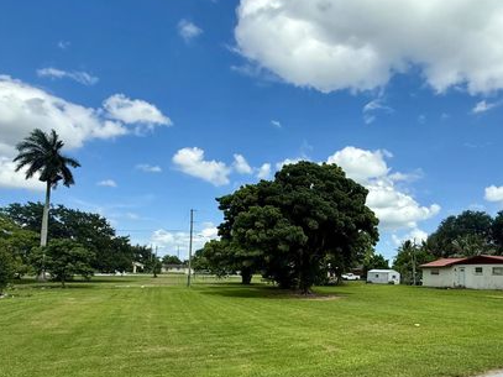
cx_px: 329
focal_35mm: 22
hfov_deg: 74.4
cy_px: 266
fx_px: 320
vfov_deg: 58.9
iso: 50
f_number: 2.2
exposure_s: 1/1368
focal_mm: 2.22
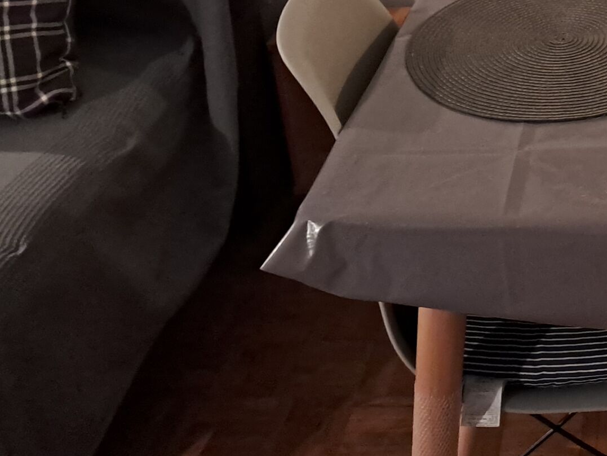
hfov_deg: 27.4
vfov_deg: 20.8
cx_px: 663
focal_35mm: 65
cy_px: -112
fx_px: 1140
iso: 1000
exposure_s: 1/20
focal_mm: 4.65
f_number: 1.8
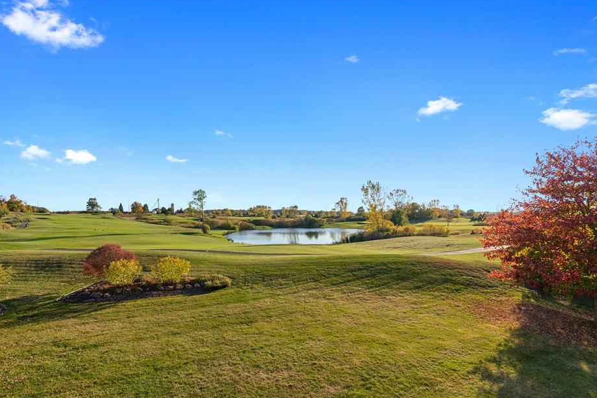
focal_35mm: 19
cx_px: 265
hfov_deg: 86.5
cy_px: 219
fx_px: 315
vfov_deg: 64.4
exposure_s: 1/1000
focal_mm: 17
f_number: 9
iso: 320
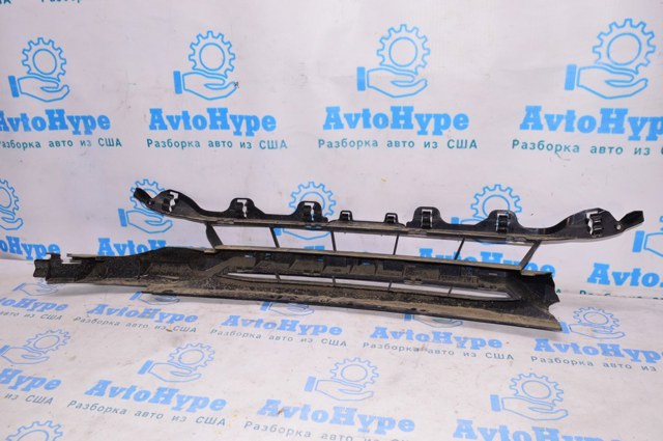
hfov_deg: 62.0
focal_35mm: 30
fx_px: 552
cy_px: 220
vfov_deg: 43.5
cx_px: 332
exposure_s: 1/160
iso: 1600
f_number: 8
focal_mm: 20
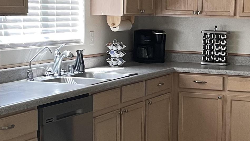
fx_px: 610
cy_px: 96
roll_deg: -1.8
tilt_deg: -7.8
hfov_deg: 22.7
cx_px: 211
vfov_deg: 13.1
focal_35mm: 92
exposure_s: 1/87
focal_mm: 4.2
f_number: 1.6
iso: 125
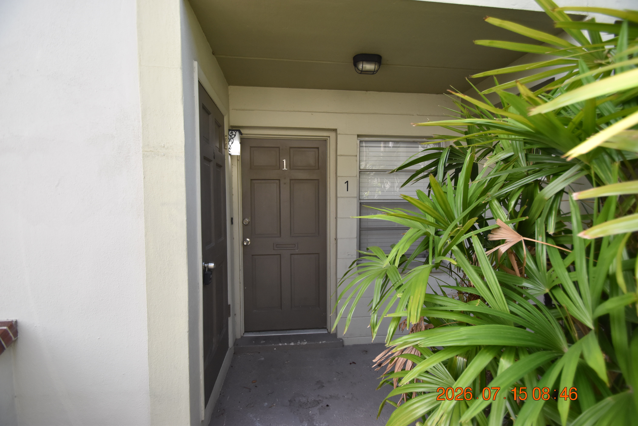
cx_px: 319
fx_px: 266
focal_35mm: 15
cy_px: 213
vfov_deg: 77.3
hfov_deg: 100.4
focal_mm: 10
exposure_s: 1/1000
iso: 800
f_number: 3.5
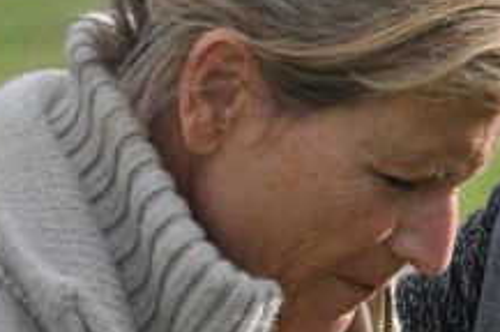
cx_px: 373
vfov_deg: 3.4
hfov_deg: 5.2
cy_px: 91
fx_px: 5520
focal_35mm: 398
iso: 200
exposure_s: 1/640
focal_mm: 90
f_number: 6.3
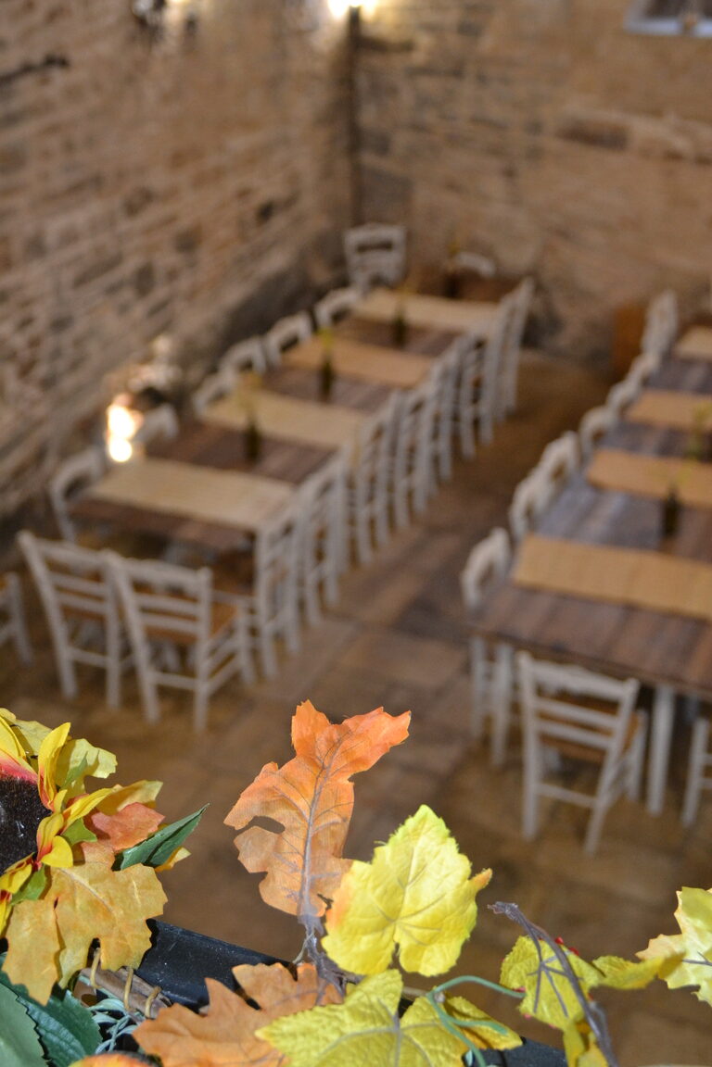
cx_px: 356
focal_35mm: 48
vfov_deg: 41.1
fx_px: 1424
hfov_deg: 28.1
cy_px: 534
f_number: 4.2
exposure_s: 1/60
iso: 1400
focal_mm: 32
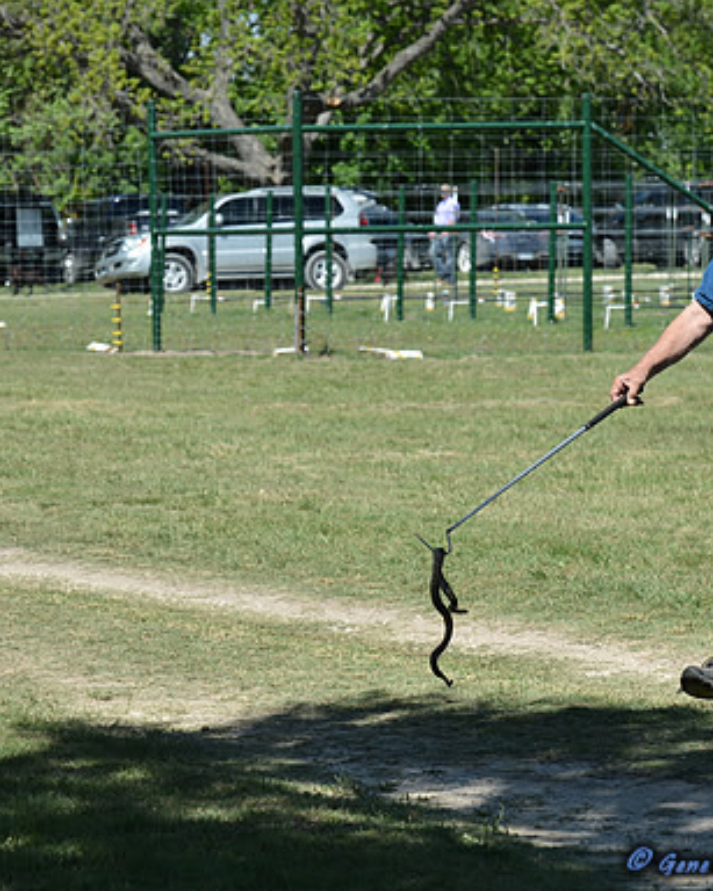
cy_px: 447
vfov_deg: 13.9
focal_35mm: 139
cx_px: 279
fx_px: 3668
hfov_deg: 11.1
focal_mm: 98
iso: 100
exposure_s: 1/400
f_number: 6.3
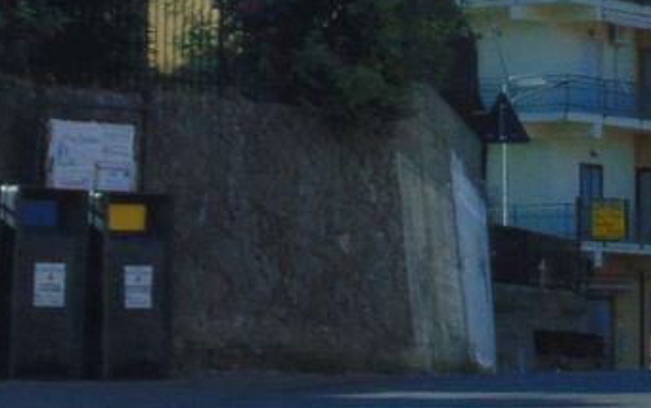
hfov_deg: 11.1
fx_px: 3320
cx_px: 572
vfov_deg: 7.0
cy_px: -46
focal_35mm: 187
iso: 80
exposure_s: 1/800
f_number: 3.5
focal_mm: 9
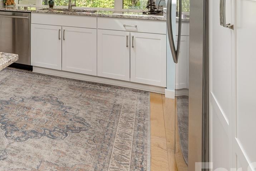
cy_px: -13
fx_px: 306
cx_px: -58
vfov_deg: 28.6
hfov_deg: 35.0
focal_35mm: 43
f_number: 7.1
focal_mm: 15
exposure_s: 1/100
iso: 320
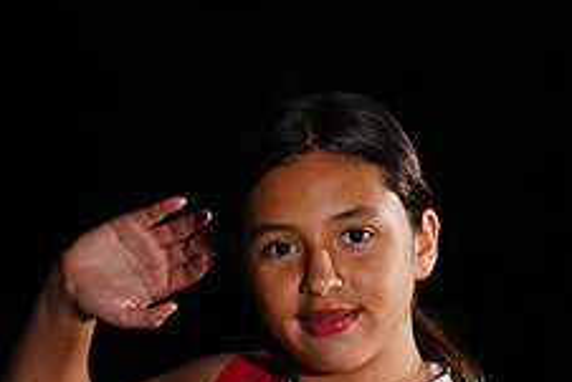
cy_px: 479
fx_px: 7631
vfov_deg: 2.9
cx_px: 205
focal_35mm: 480
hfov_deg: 4.3
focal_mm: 187
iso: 400
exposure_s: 1/125
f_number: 9
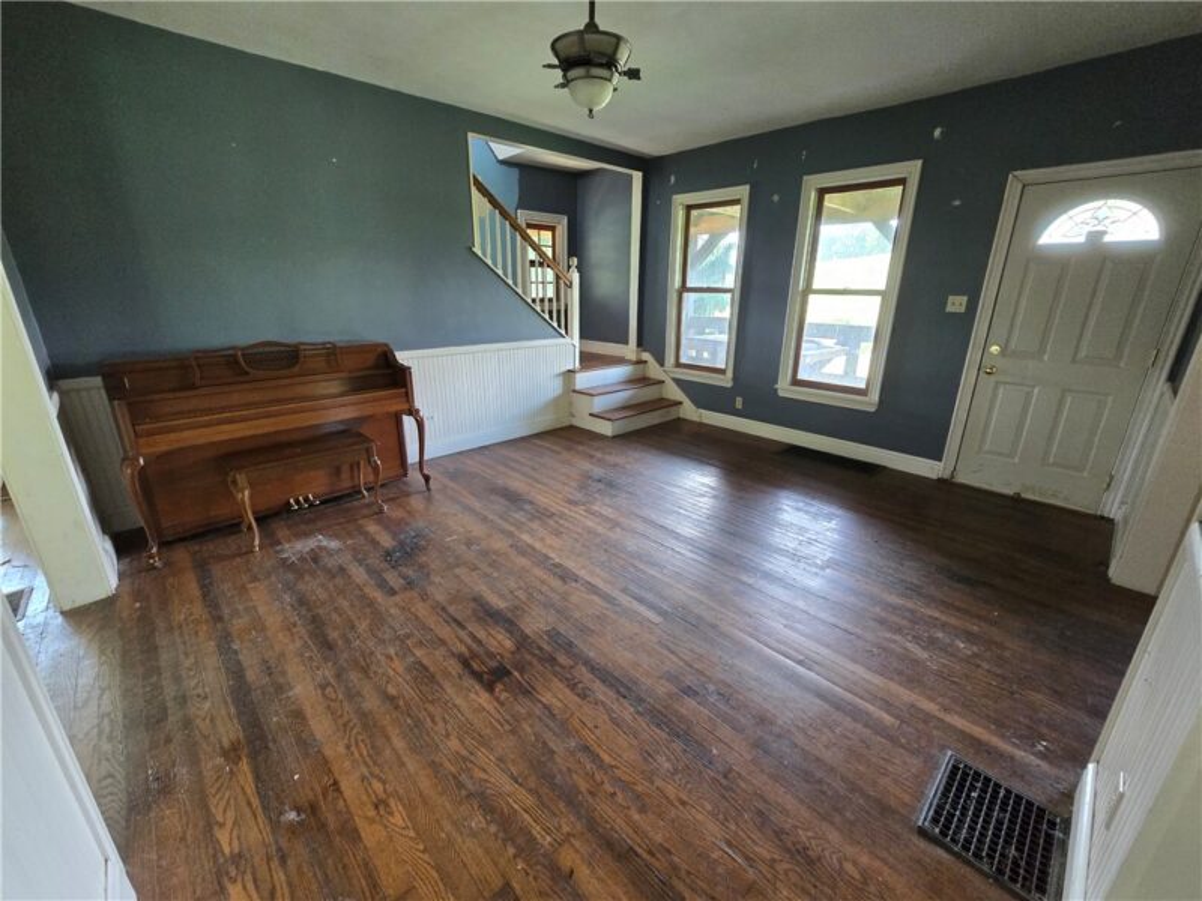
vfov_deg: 89.9
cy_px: 450
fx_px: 451
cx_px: 601
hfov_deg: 106.2
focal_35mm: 13
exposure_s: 1/50
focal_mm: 2.2
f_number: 2.2
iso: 640
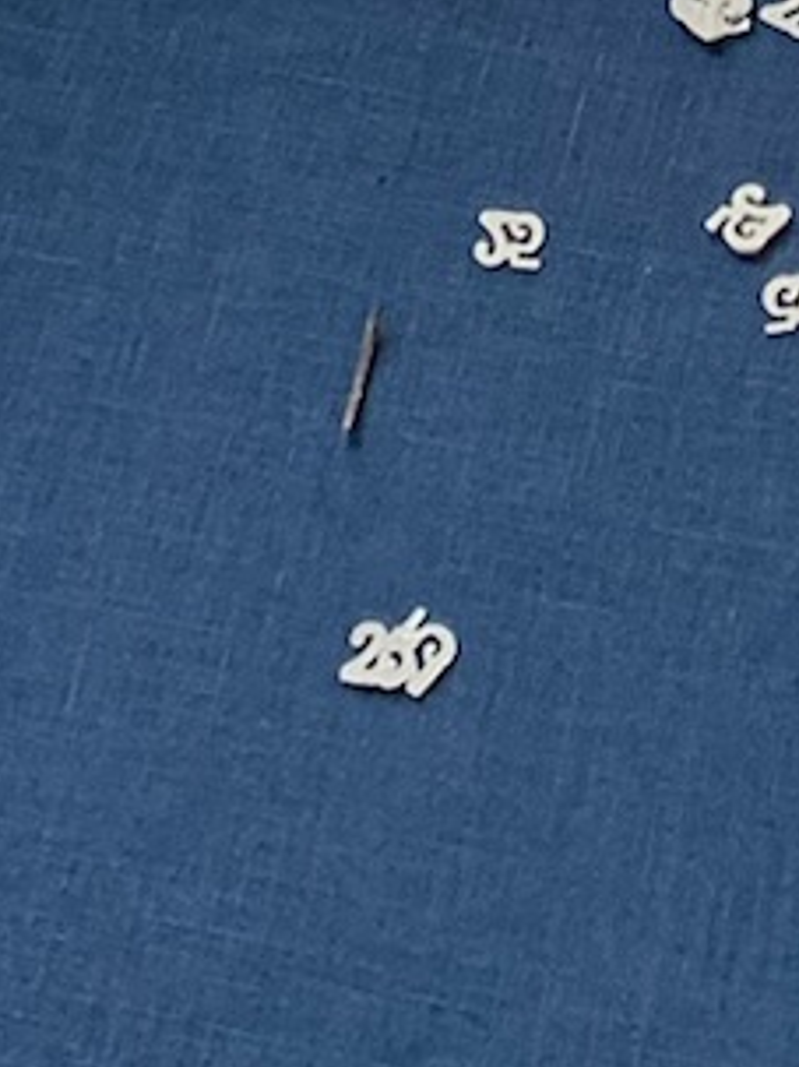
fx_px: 5420
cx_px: 1049
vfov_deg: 9.2
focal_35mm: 176
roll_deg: +1.5
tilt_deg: -33.4
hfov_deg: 8.3
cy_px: -2032
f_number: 1.8
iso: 80
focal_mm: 4.25
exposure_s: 1/120
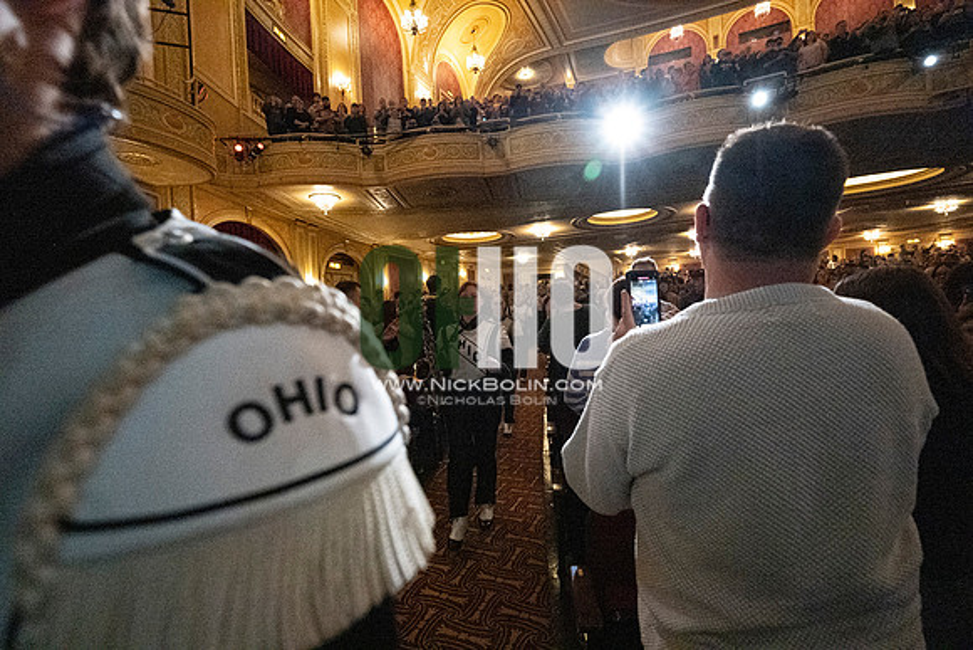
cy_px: 325
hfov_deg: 95.0
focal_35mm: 16
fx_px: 446
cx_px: 486
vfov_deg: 72.1
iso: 40637
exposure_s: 1/400
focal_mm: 16.5
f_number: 4
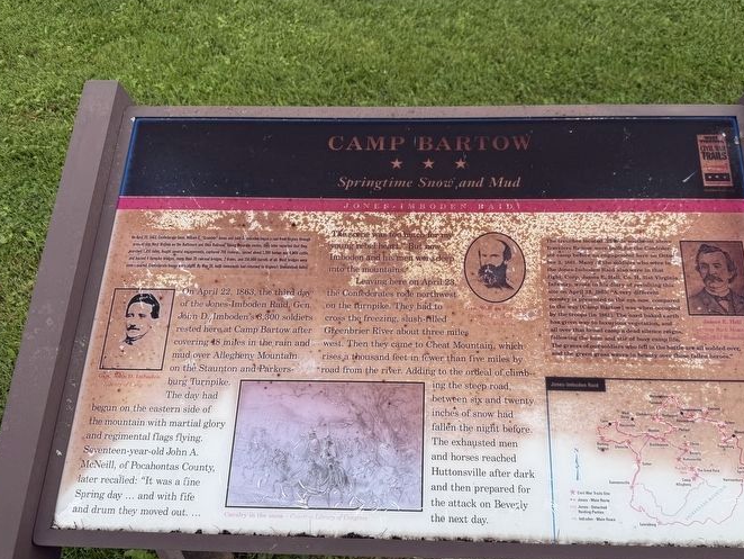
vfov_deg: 48.2
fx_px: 624
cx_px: 416
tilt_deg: -36.1
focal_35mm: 29
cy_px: 291
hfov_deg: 61.5
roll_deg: +0.2
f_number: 1.78
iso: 80
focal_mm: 6.76
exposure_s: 1/1271
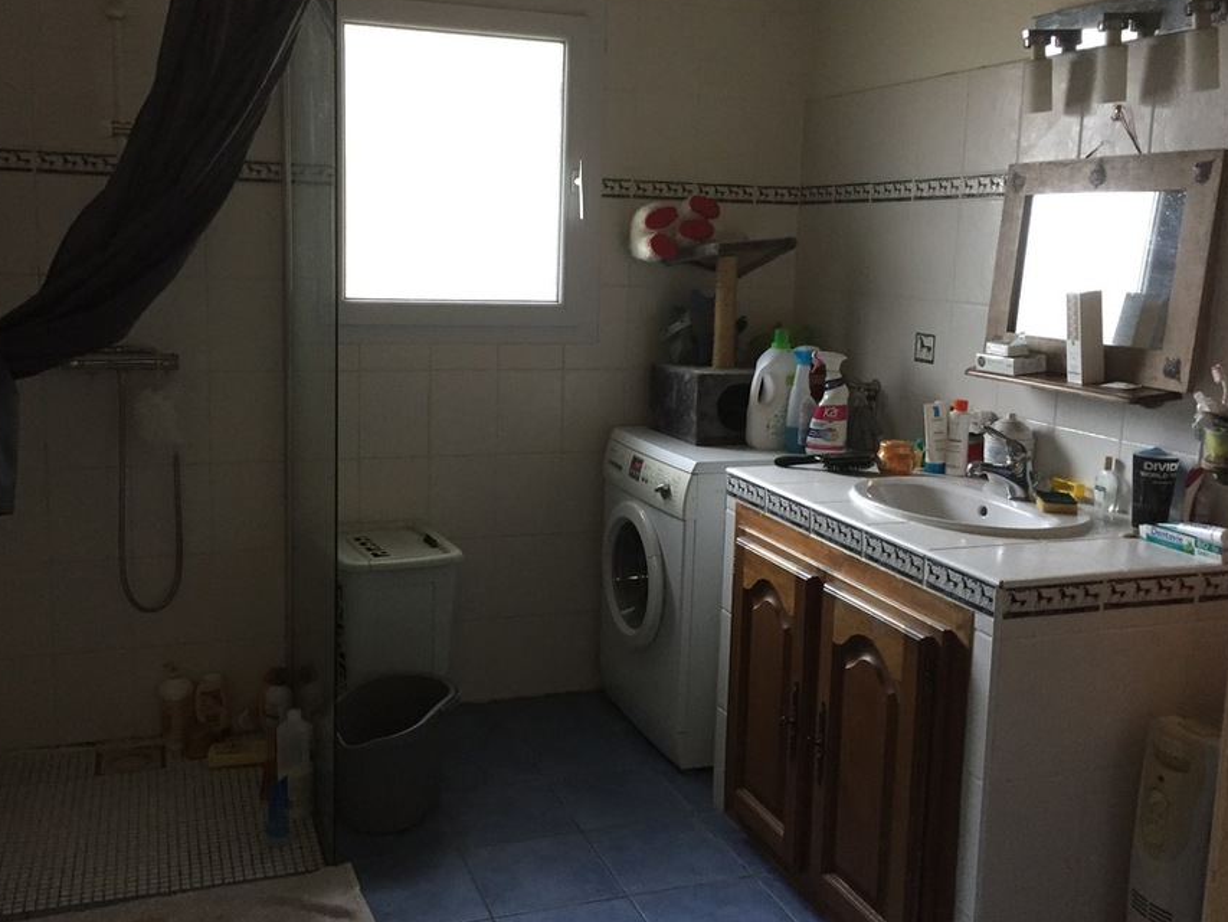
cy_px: 426
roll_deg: -1.9
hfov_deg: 53.9
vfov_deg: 41.8
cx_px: 583
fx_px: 1206
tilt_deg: -8.5
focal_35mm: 34
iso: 250
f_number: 2.2
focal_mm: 4.15
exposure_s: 1/20
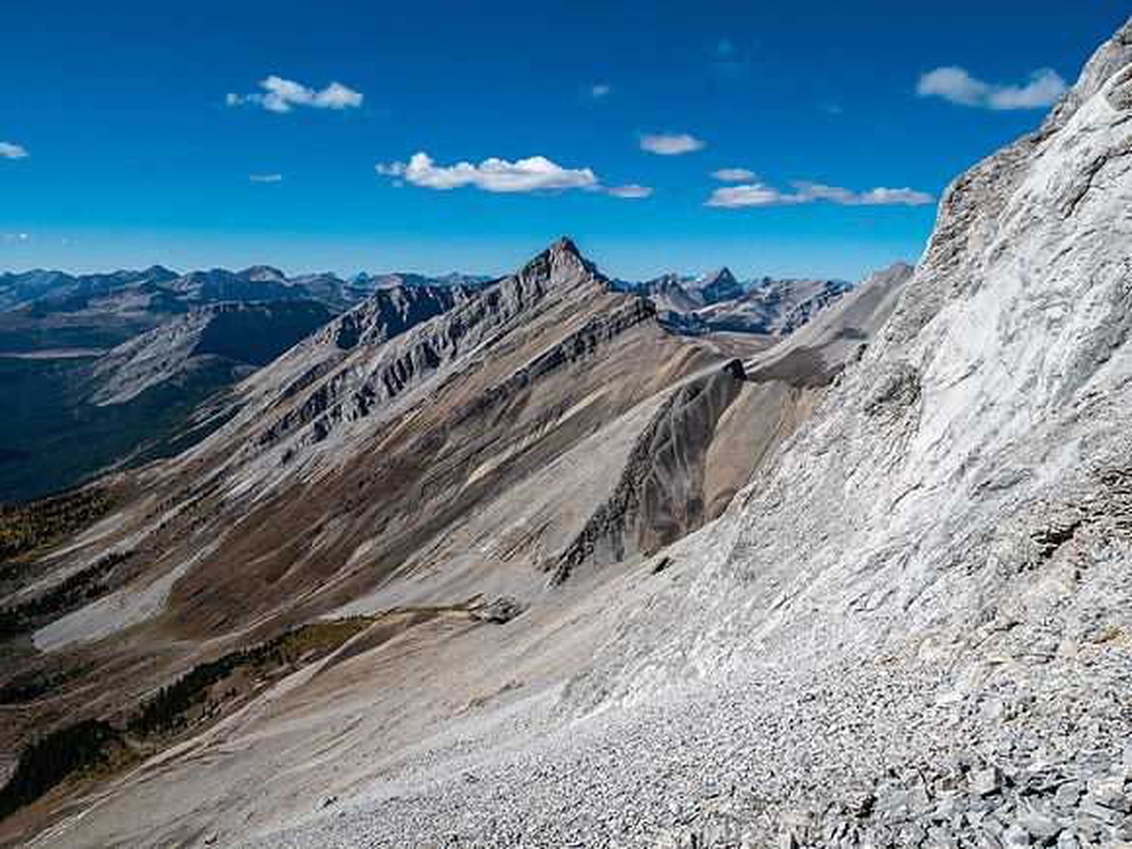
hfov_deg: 71.6
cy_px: 424
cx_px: 566
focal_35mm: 24
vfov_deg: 56.8
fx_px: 785
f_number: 8
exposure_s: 1/800
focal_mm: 12
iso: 200
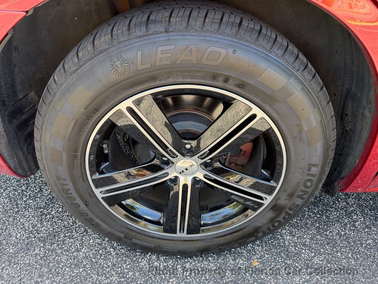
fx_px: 262
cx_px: 189
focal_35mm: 24
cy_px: 142
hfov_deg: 71.6
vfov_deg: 56.8
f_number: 1.78
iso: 160
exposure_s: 1/223
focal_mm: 6.76
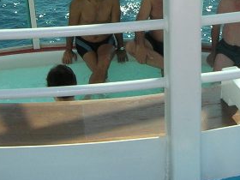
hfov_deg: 14.1
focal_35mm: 139
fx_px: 964
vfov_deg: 10.5
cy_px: -35
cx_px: 181
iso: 64
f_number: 4.8
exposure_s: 1/442
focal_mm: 7.8
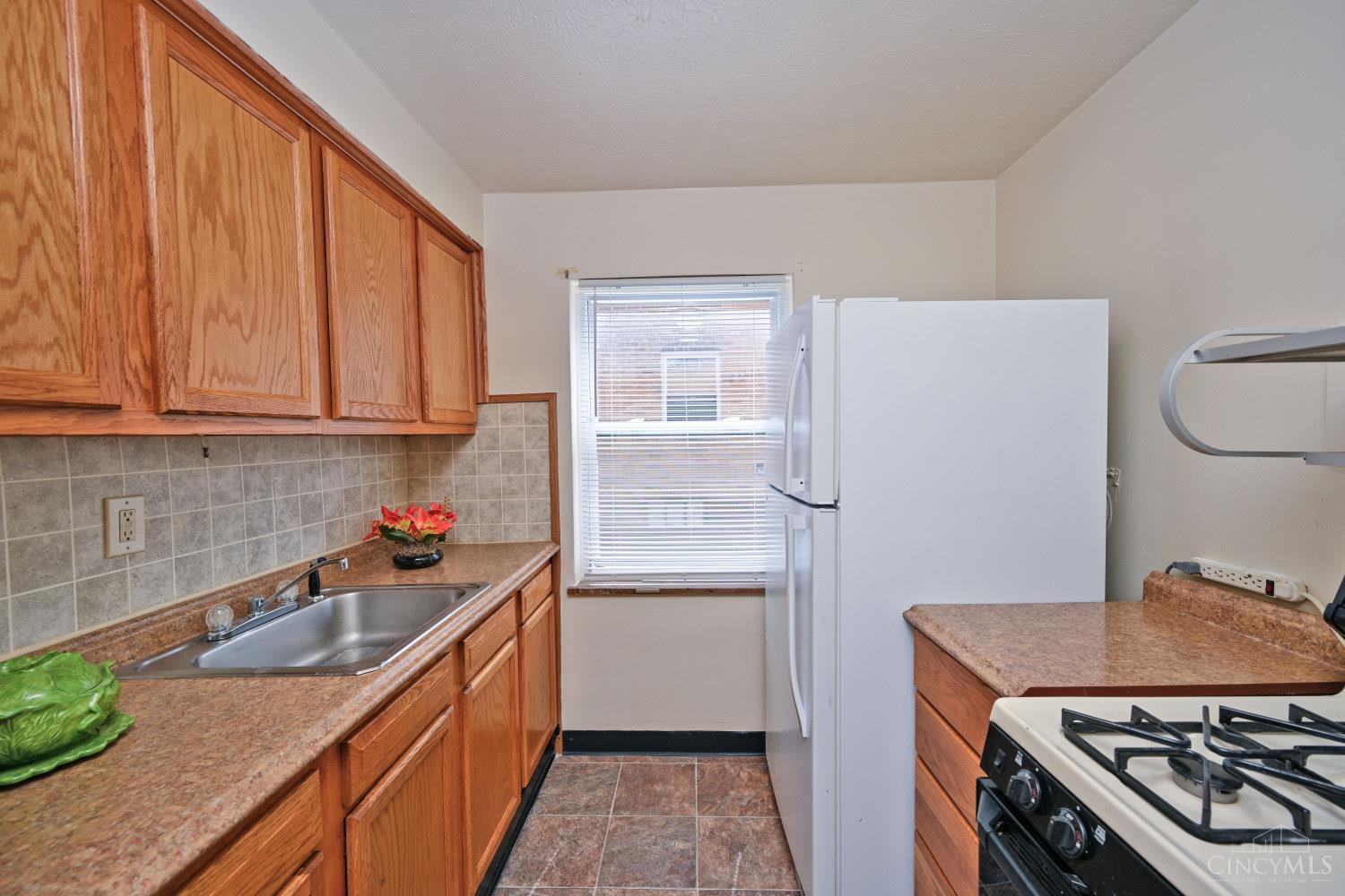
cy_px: 448
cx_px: 672
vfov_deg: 81.2
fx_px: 523
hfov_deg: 104.3
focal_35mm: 14
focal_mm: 14
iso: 100
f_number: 6.3
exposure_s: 1/160
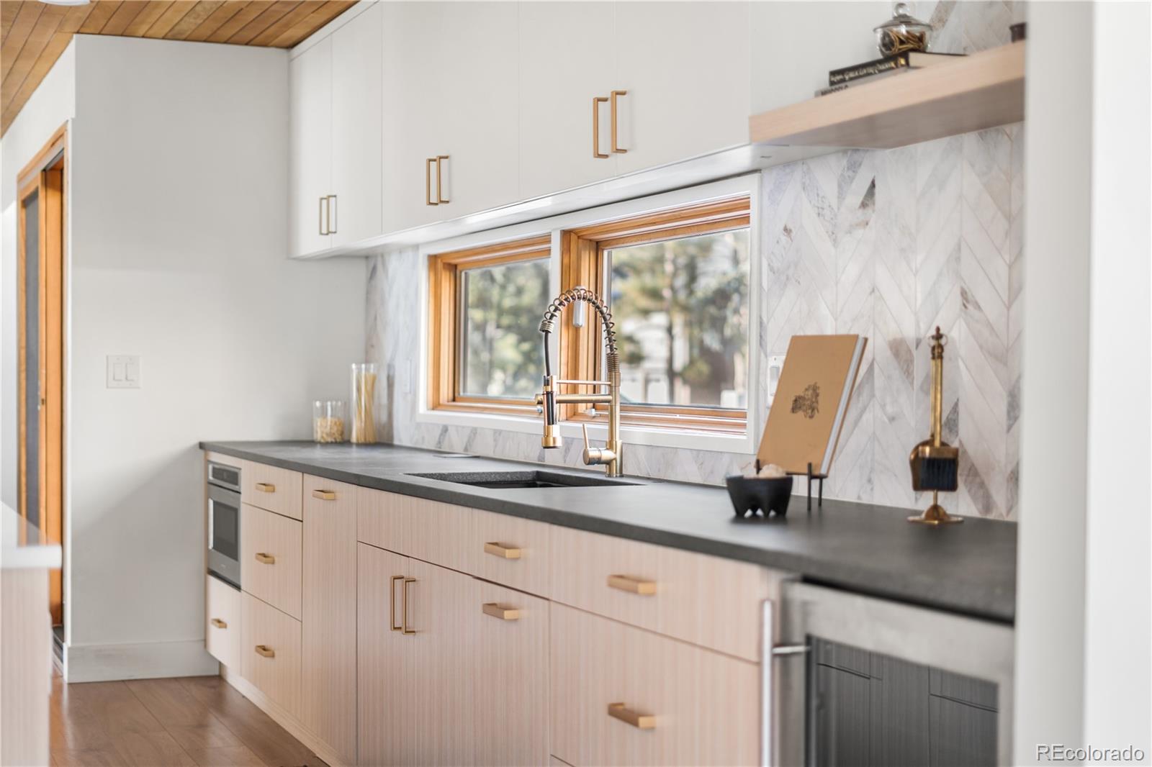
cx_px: 576
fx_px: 1600
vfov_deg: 27.0
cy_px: 384
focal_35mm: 50
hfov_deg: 39.6
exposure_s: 1/20
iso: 125
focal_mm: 50
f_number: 1.8
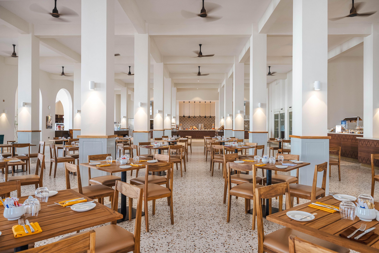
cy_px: 126
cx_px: 190
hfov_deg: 73.7
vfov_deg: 53.1
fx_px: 253
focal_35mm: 24
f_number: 7.1
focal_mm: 24
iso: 320
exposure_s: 1/25
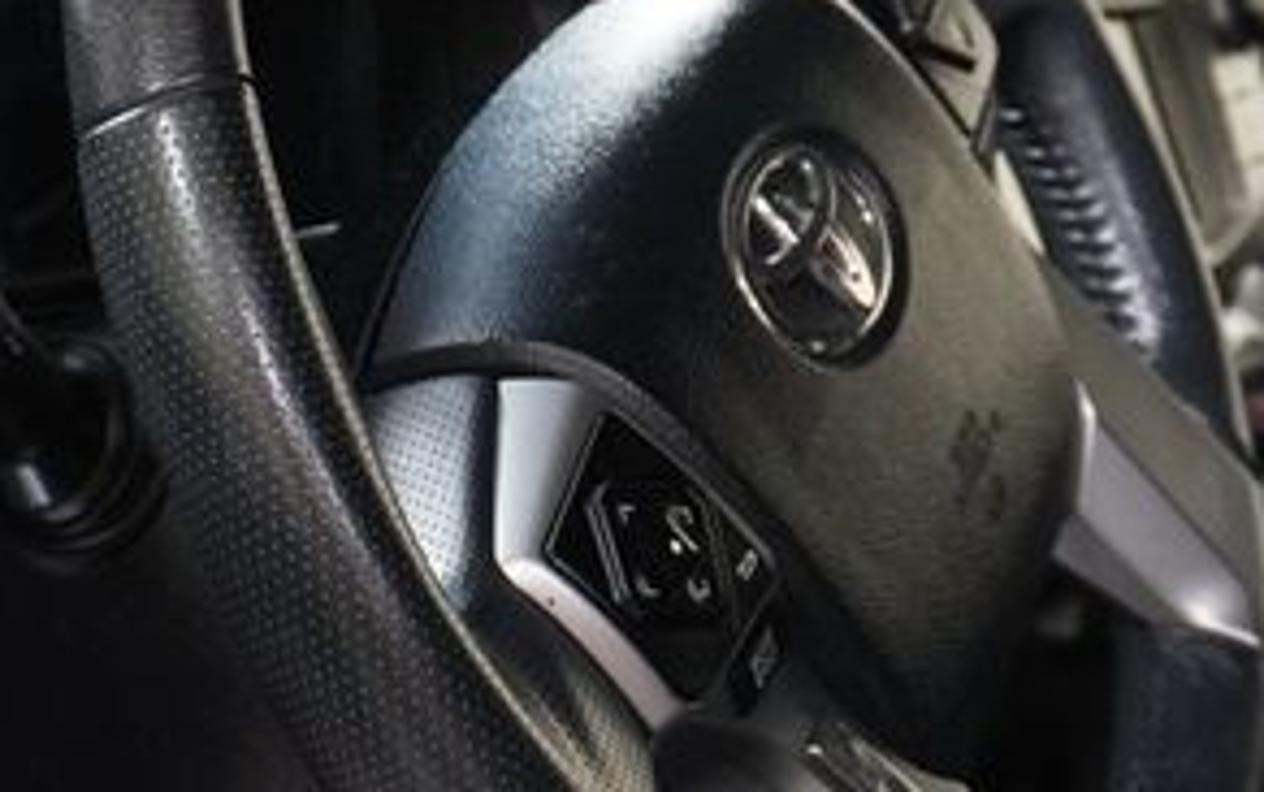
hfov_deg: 19.4
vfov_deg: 12.3
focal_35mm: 107
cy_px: 329
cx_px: 654
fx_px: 3689
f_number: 5
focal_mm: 32
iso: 6400
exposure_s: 1/30
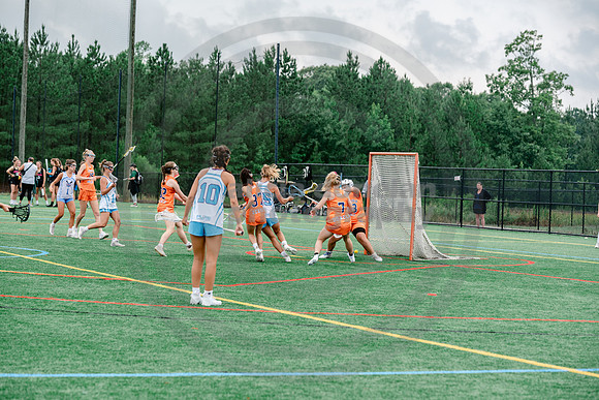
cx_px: 300
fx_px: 1930
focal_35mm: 116
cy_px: 200
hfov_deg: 17.6
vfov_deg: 11.8
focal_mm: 116
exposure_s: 1/320
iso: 250
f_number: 4.5
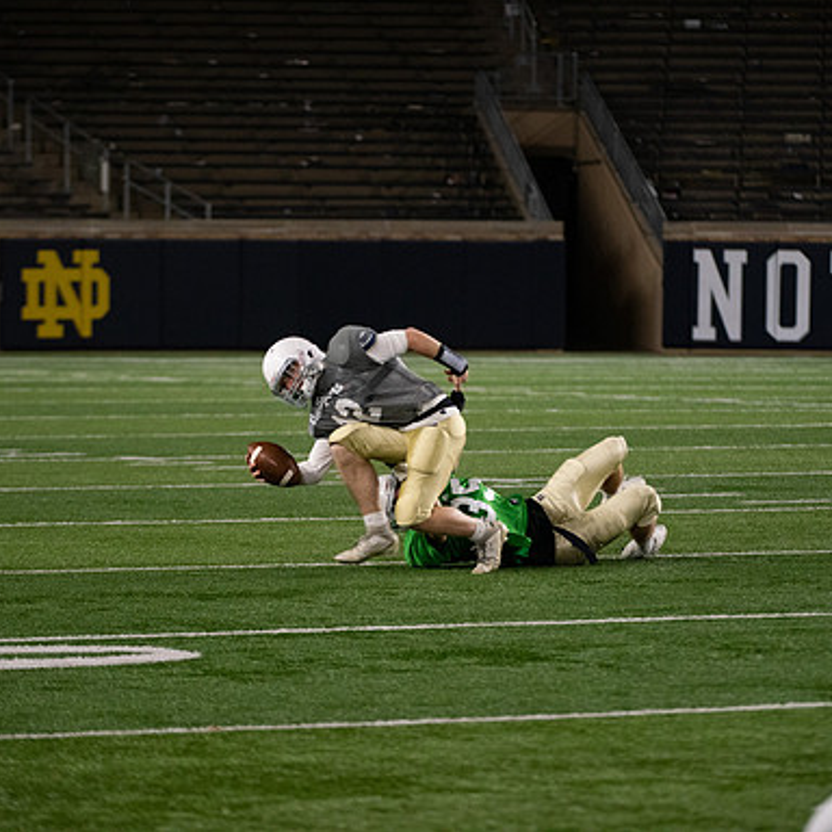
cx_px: 403
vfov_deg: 6.8
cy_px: 415
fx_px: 6989
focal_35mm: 257
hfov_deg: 6.8
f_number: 4
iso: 3600
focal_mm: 200
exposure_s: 1/500
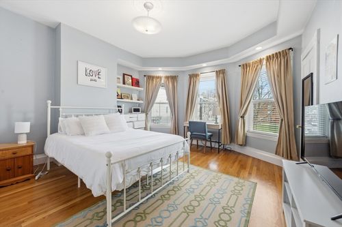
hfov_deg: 104.3
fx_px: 133
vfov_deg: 81.2
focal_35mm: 14
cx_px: 171
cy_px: 114
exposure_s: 1/2
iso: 100
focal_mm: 14
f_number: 8
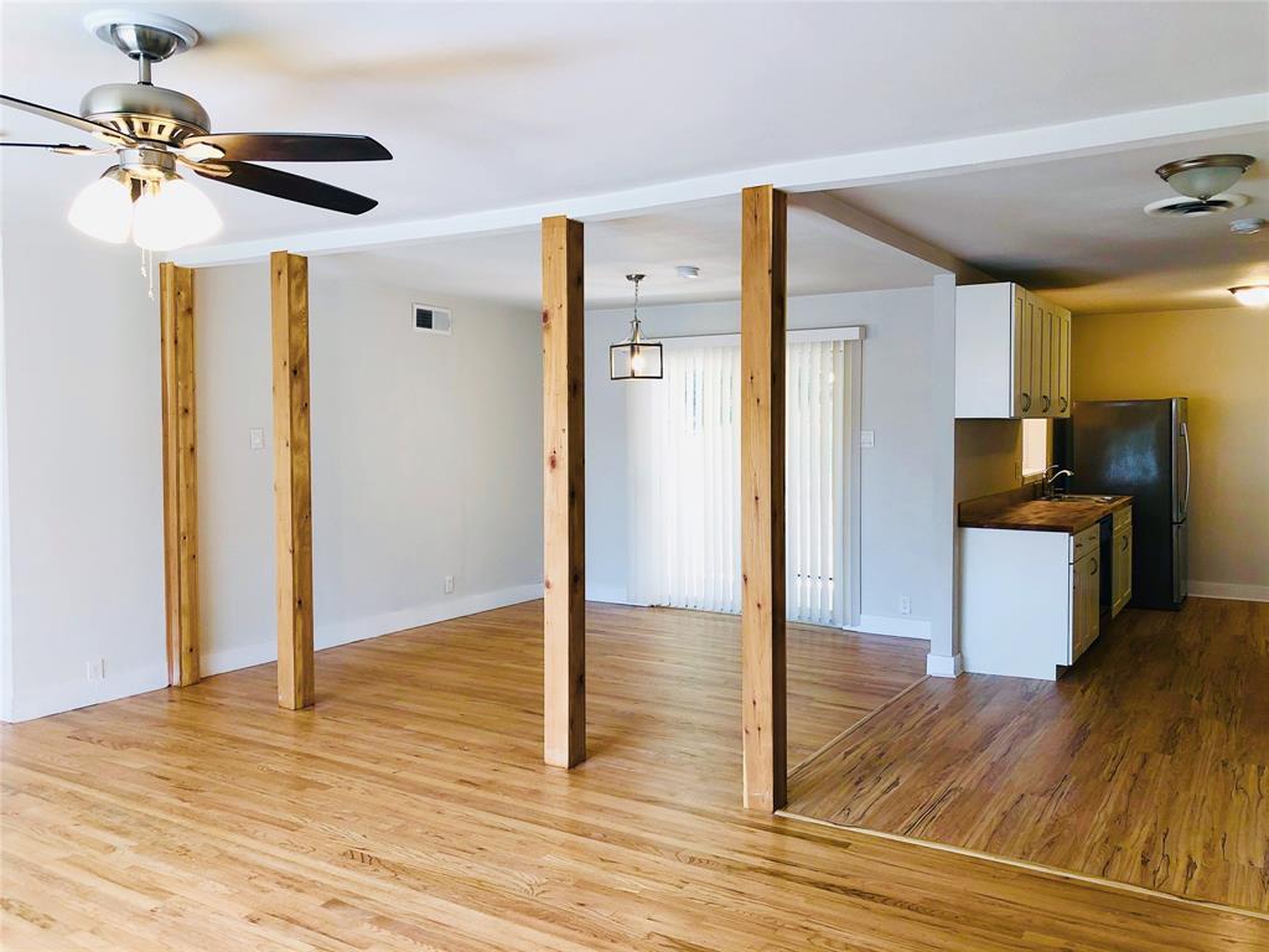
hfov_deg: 63.4
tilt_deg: -2.8
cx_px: 634
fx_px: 1026
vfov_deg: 49.7
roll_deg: -0.2
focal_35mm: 28
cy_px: 476
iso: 25
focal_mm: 4
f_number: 1.8
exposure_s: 1/30
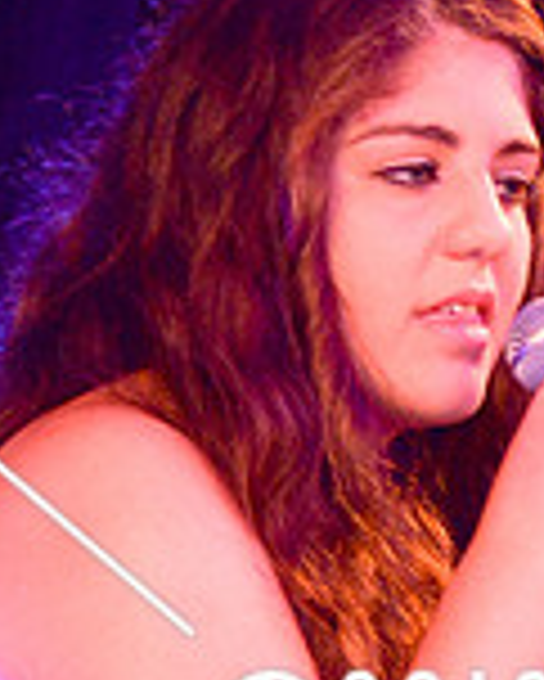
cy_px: 734
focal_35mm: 438
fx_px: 8814
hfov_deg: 3.5
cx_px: 409
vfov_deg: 4.4
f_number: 5.6
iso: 800
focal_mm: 105
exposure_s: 1/60
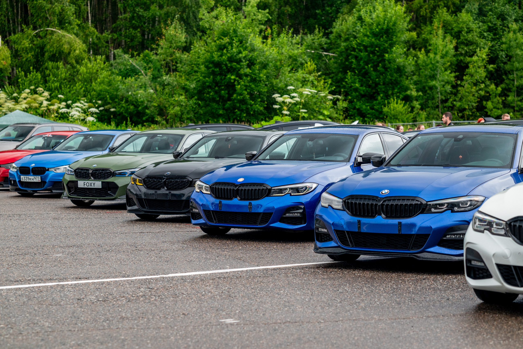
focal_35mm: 88
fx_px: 1276
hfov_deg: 23.2
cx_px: 258
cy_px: 175
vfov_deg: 15.6
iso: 400
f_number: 3.5
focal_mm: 85
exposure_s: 1/800
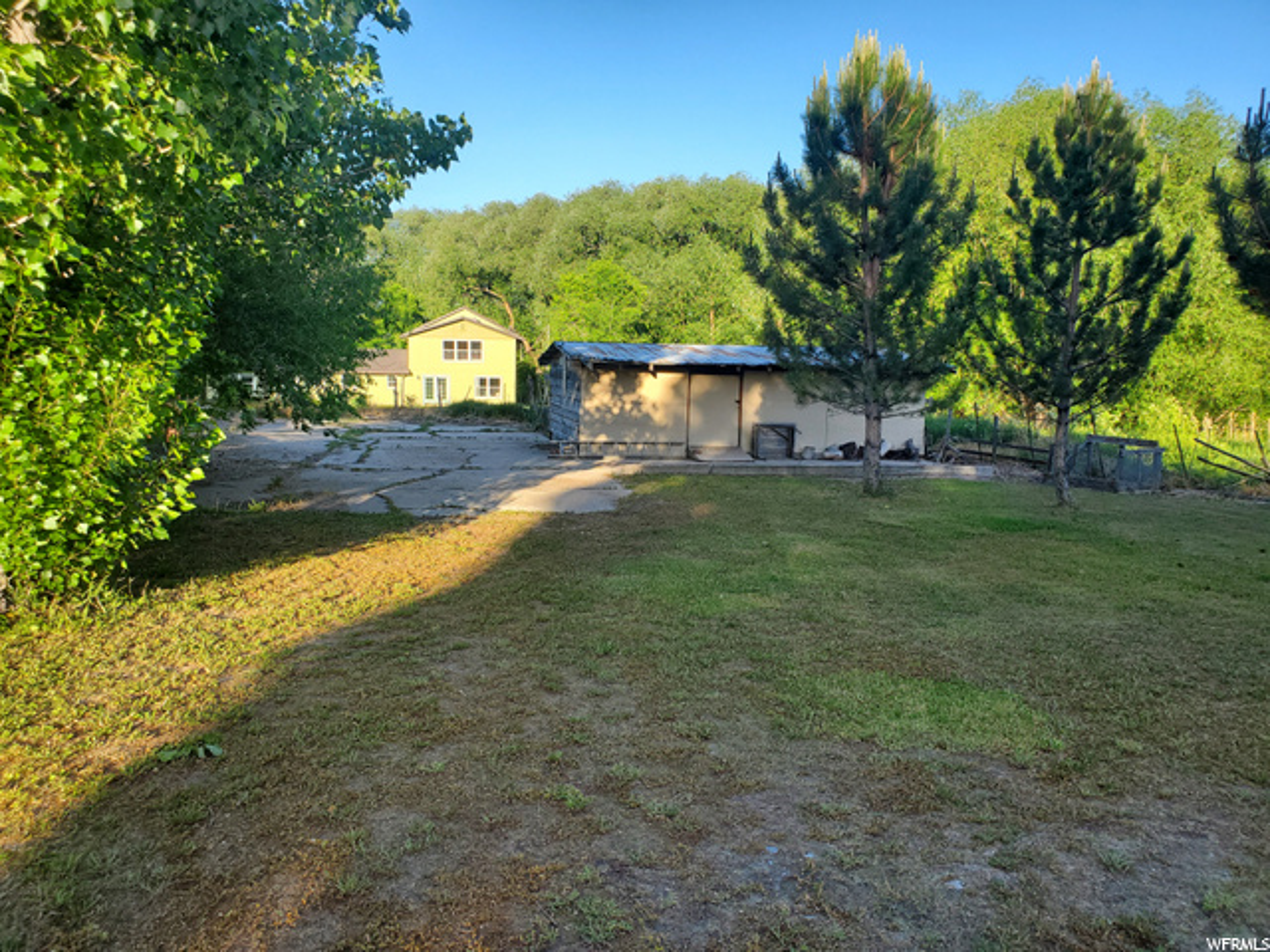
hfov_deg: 67.3
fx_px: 954
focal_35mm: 26
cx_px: 635
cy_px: 476
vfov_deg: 53.1
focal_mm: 4.3
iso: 50
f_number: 2.4
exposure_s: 1/510
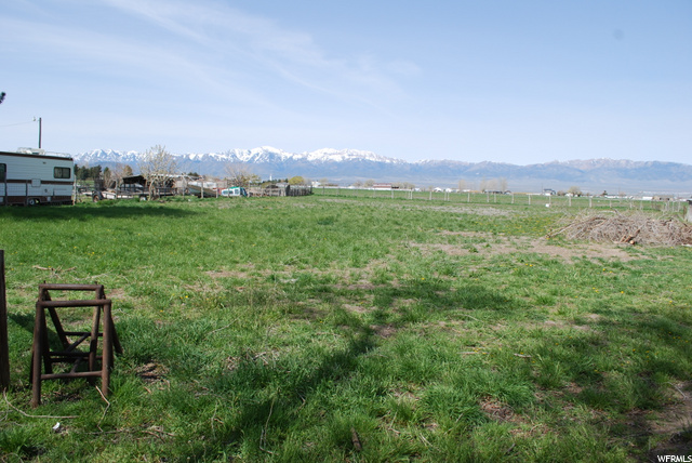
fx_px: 519
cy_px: 232
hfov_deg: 67.3
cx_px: 346
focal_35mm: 27
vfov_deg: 48.0
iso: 100
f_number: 7.1
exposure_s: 1/200
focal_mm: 18
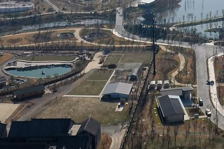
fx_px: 516
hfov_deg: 23.4
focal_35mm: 83
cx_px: 229
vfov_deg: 16.0
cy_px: -17
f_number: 8
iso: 400
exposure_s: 1/2000
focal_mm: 10.26
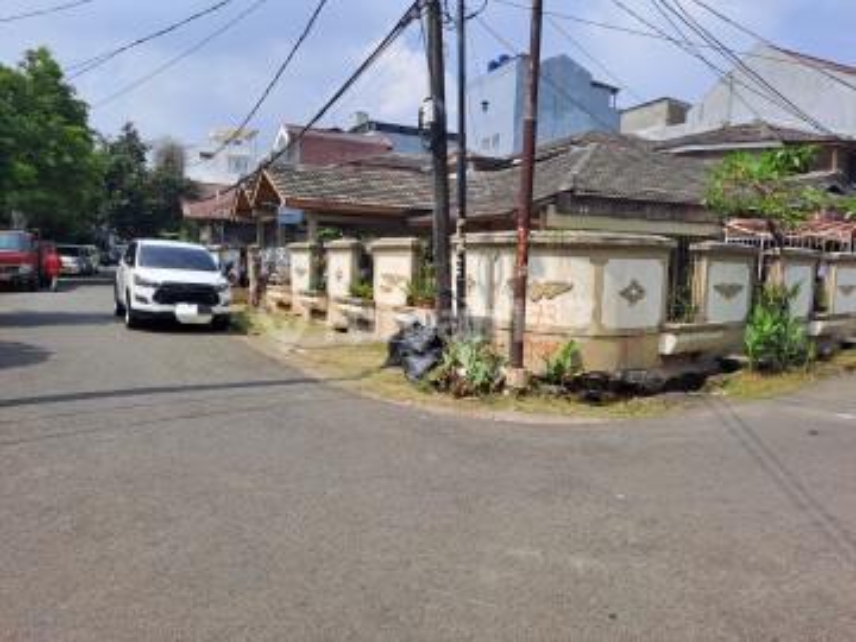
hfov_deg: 69.4
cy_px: 321
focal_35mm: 25
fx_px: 618
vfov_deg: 54.9
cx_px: 428
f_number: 1.8
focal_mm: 4.65
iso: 32
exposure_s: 1/1667
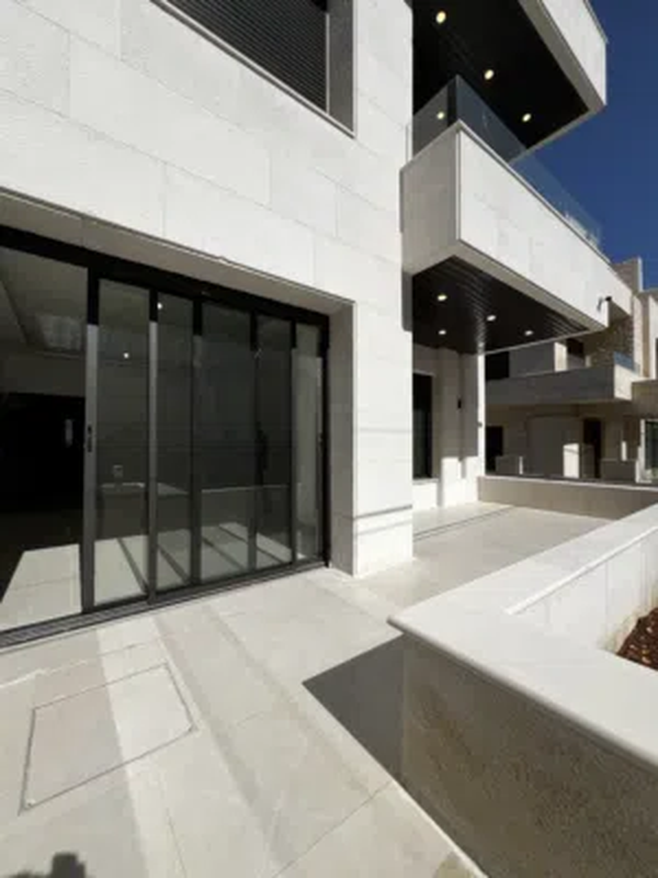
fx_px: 329
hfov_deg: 89.9
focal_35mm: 13
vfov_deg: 106.2
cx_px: 329
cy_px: 439
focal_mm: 1.57
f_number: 1.8
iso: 40
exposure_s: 1/5000
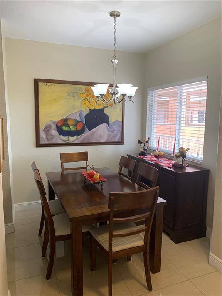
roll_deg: -0.6
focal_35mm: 26
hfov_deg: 53.1
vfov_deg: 67.3
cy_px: 148
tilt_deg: -7.6
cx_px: 111
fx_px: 222
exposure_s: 1/60
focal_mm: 4.25
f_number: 1.8
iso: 64
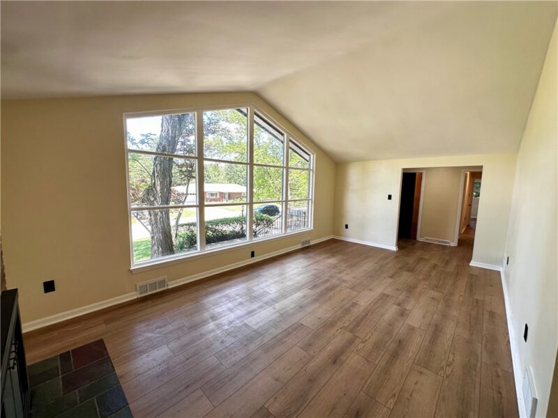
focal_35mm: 14
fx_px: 226
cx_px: 279
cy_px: 209
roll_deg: -1.8
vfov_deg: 85.7
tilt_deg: -5.9
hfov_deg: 102.1
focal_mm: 2.22
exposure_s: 1/99
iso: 80
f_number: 2.2
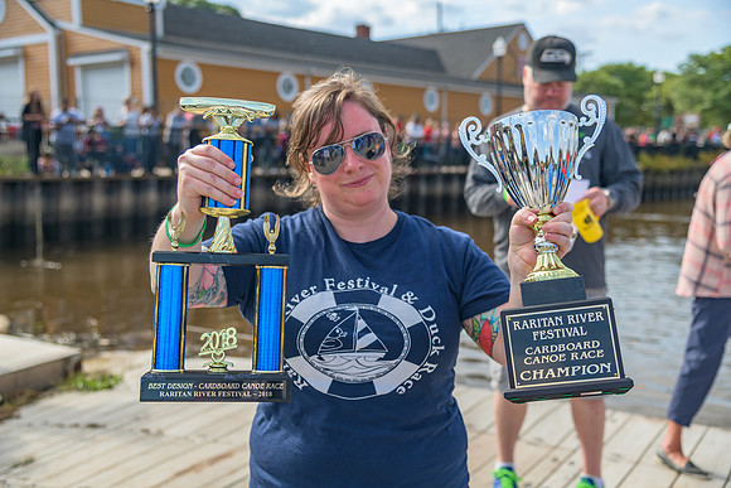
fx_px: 894
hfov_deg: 44.5
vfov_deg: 30.5
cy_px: 244
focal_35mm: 44
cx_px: 366
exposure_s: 1/200
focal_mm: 44
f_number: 4
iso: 72
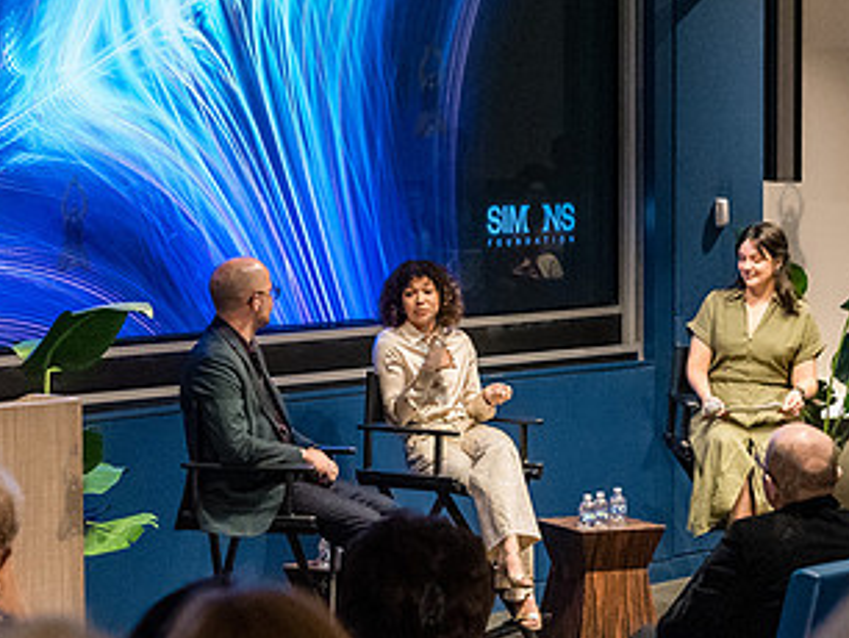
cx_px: 444
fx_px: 3068
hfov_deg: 15.8
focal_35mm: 125
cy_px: 303
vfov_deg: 11.9
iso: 6400
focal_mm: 56
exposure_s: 1/200
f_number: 3.5
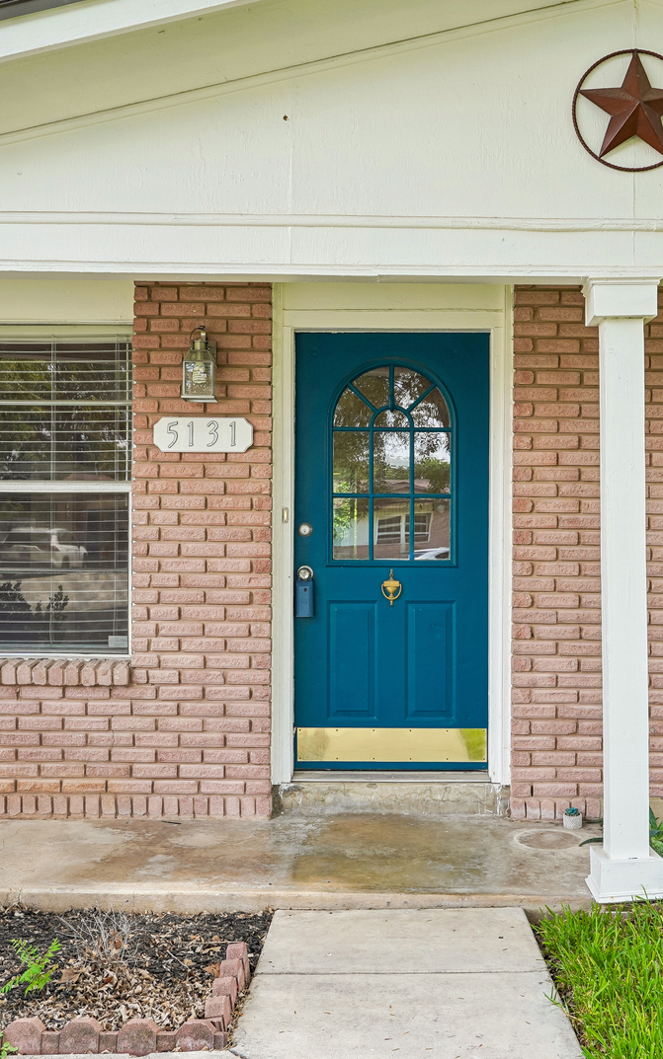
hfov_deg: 31.9
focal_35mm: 40
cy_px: 531
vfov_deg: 49.3
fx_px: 1156
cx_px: 402
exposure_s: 1/50
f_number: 8
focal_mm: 26
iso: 100
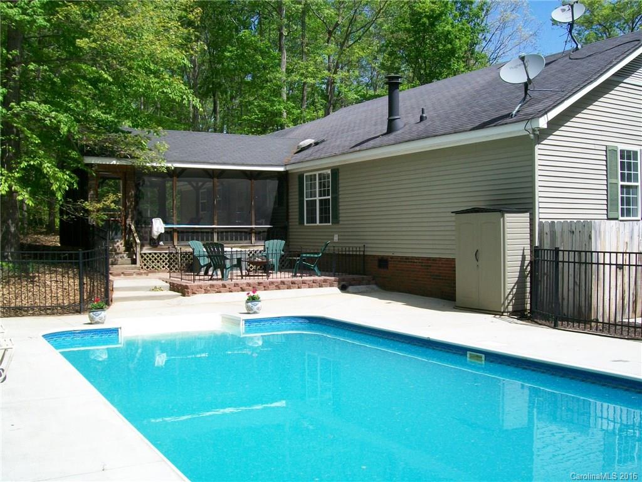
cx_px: 321
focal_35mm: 36
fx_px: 668
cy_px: 241
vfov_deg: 39.7
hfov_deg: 51.4
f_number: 4.8
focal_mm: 6
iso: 64
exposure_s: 1/320
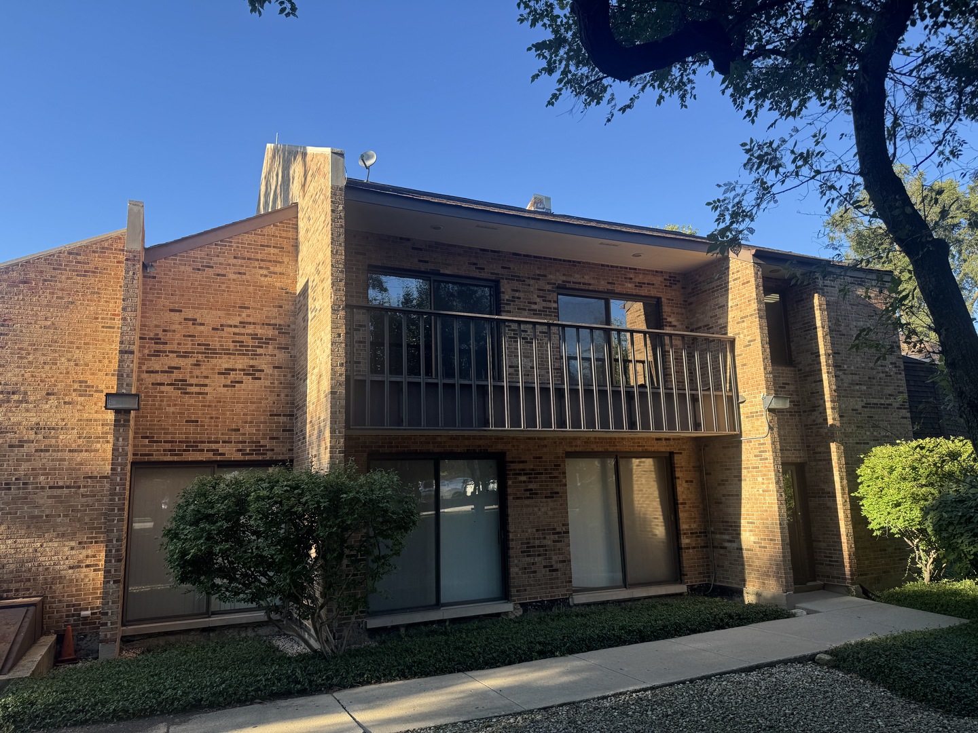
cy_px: 366
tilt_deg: +9.3
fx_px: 678
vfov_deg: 56.8
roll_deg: +1.1
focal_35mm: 24
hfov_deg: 71.6
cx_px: 489
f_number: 1.78
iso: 80
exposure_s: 1/980
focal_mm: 6.76
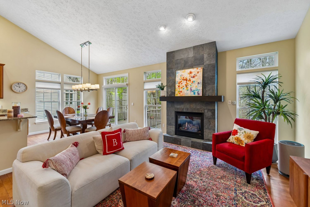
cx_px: 155
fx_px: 121
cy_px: 104
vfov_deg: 81.2
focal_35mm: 14
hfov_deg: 104.3
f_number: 3.2
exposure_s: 1/30
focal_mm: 14
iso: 200
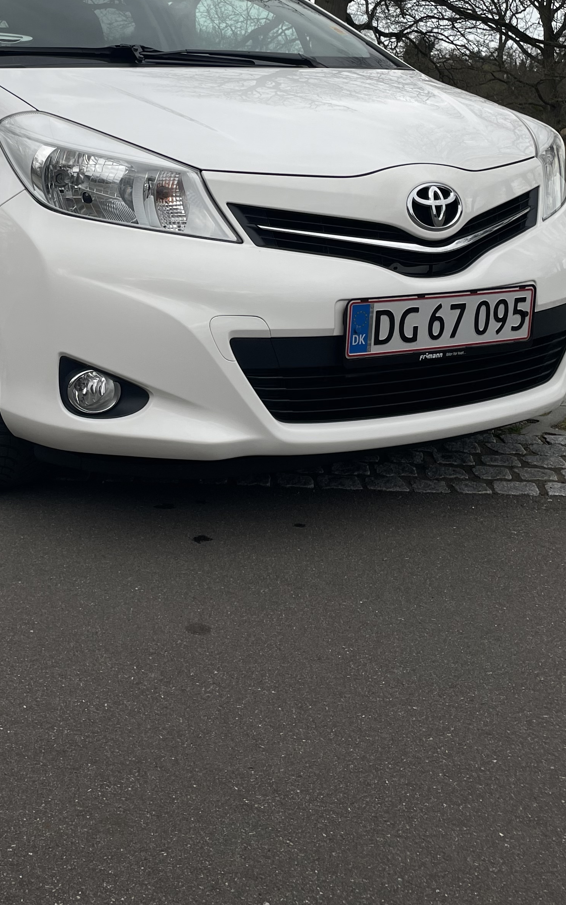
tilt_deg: -6.7
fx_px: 1160
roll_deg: +0.5
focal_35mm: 47
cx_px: 105
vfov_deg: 41.8
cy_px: 265
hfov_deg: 26.9
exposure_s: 1/142
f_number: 1.6
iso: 32
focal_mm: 4.2
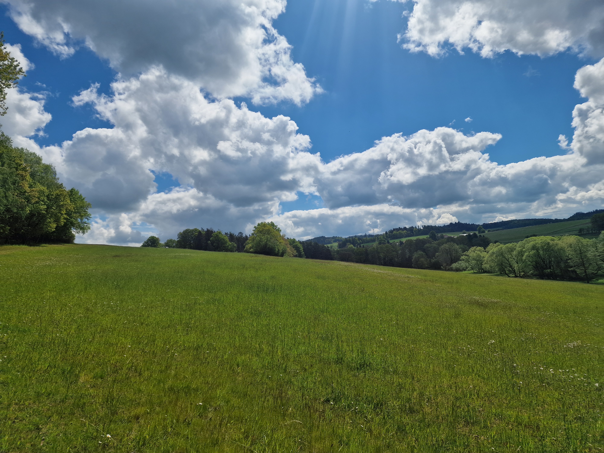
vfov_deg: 58.9
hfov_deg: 73.9
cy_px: 226
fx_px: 401
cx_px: 302
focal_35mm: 23
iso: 50
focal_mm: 6.4
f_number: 1.8
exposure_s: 1/4208
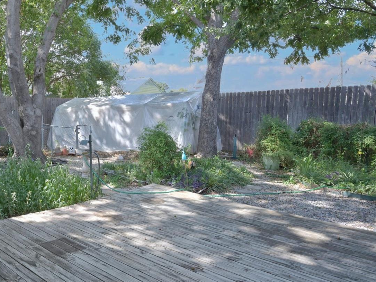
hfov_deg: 54.4
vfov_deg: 46.9
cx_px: 56
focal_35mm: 30
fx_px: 325
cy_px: 138
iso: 200
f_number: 8
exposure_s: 1/250
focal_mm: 16.5
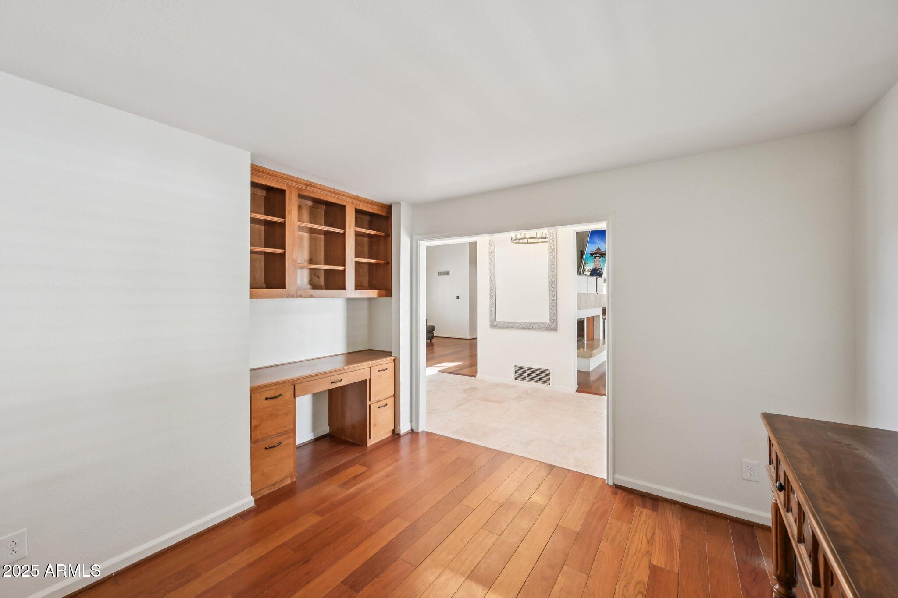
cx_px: 449
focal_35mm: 14
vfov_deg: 81.2
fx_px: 349
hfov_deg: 104.3
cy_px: 299
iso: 500
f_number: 8
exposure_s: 1/50
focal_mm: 14
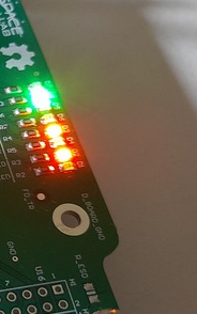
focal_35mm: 72
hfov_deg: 15.5
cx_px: -157
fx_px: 618
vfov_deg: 28.6
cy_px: 150
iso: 400
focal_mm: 4.6
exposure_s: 1/30
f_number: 2
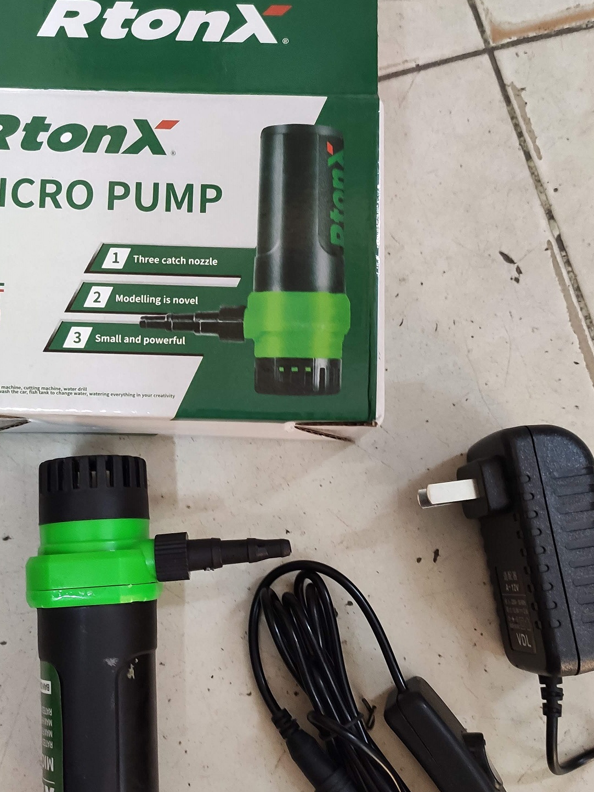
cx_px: 263
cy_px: 429
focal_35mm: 36
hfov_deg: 39.6
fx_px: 824
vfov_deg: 51.3
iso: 1818
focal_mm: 4.77
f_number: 1.75
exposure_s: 1/33
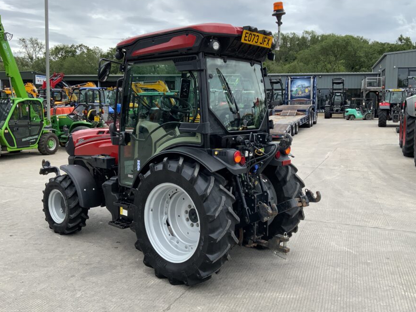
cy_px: 146
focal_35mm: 34
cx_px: 211
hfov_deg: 53.9
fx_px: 409
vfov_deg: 41.8
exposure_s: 1/792
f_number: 1.8
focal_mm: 3
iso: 16
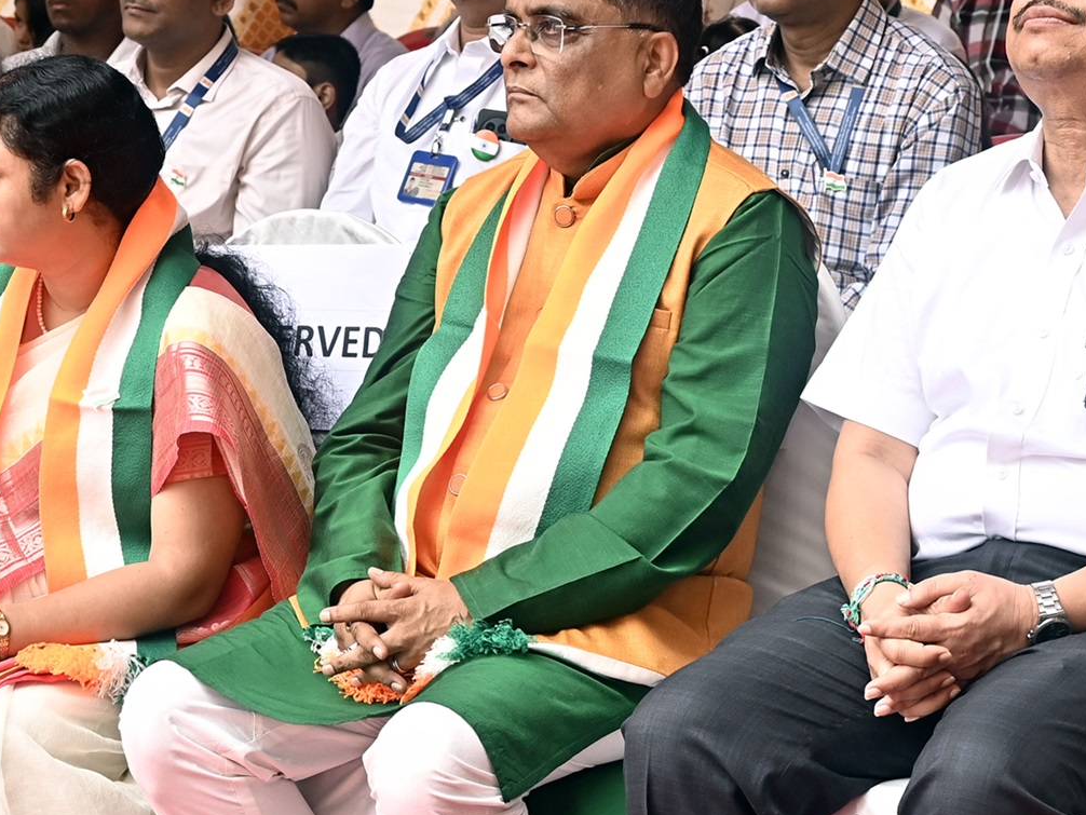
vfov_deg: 13.2
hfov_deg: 17.5
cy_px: 525
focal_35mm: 112
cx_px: 405
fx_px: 3515
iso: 400
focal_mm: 44
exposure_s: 1/125
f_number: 7.1
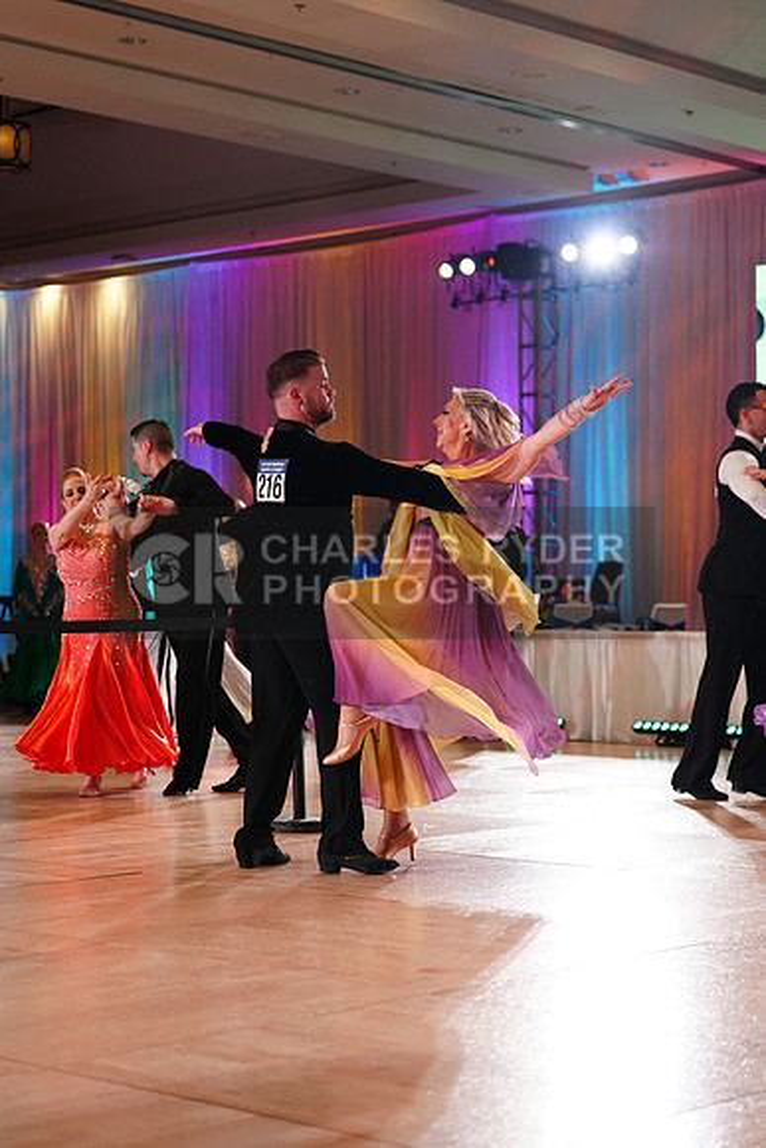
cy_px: 574
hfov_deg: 19.5
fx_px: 2233
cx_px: 383
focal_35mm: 70
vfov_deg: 28.8
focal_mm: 70
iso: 2000
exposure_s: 1/640
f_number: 2.8
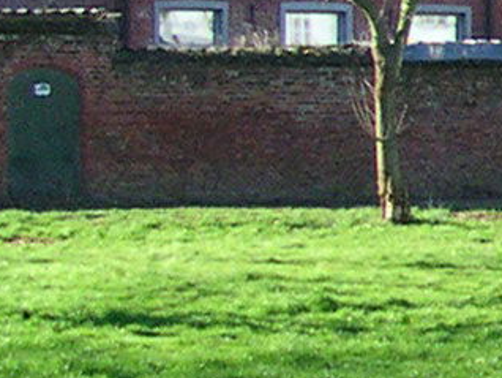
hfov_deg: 7.8
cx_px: 1140
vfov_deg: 6.2
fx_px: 3454
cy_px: 82
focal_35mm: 238
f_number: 2.7
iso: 141
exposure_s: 1/362
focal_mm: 5.6
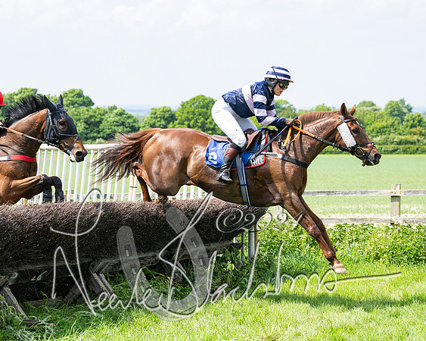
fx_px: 1270
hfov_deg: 19.0
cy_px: 170
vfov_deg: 15.3
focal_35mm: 101
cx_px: 154
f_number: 4
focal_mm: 70
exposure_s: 1/1600
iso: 400
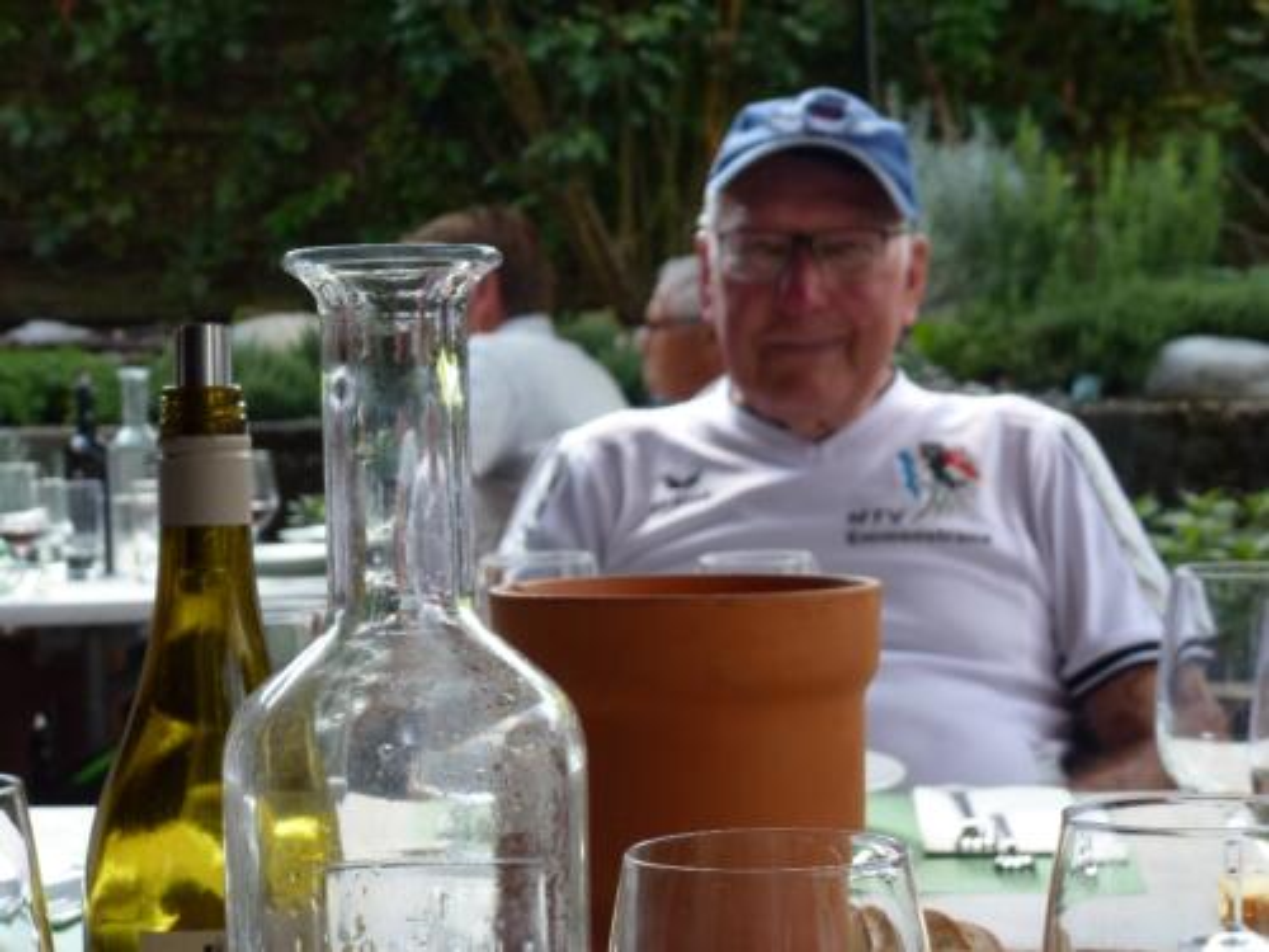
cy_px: 476
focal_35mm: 76
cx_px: 634
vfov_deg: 19.4
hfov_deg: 25.7
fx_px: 2786
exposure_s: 1/80
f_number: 4.7
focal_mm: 13.6
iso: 100
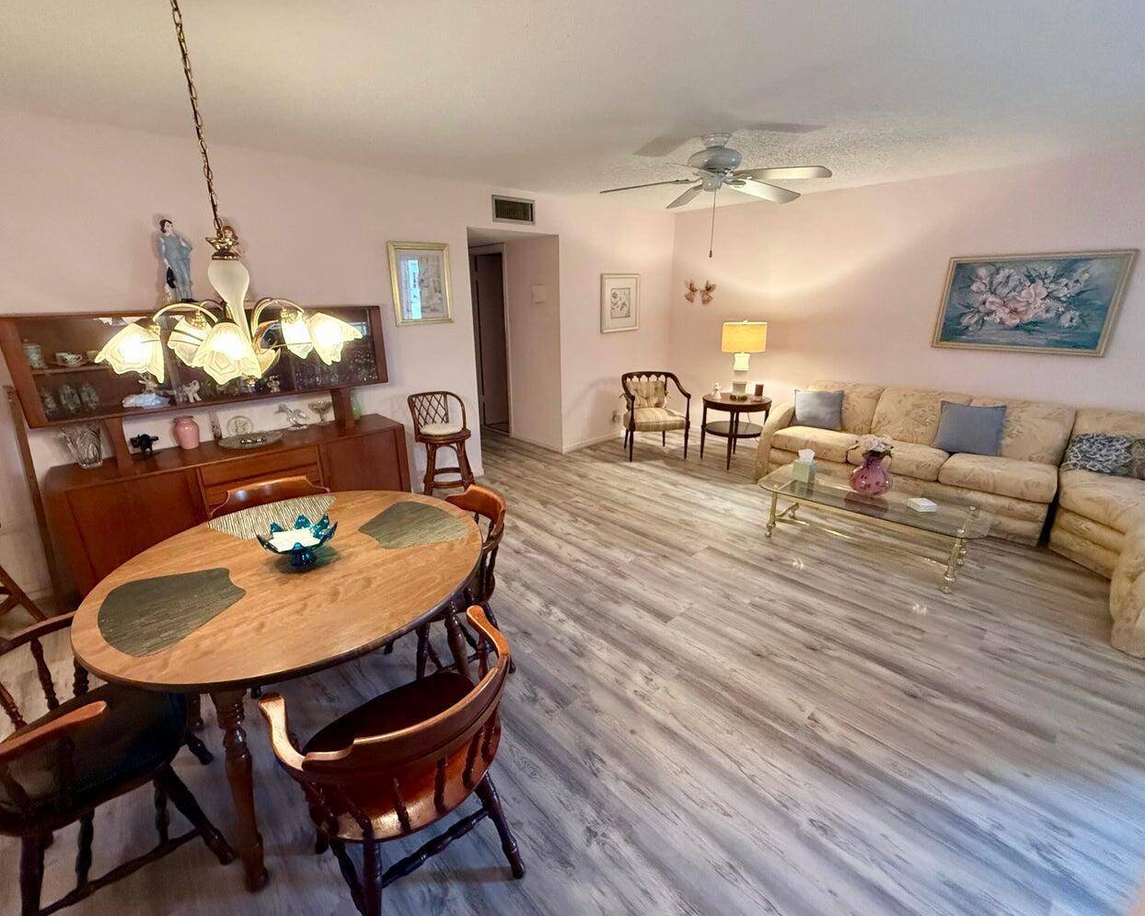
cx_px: 562
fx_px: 508
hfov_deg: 96.8
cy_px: 453
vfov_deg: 84.0
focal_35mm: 15
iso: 800
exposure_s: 1/60
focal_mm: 2.22
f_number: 2.2
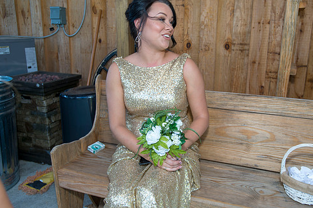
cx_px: 179
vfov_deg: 42.3
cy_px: 100
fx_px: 270
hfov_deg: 60.0
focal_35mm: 31
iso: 160
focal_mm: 26
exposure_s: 1/160
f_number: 4.5
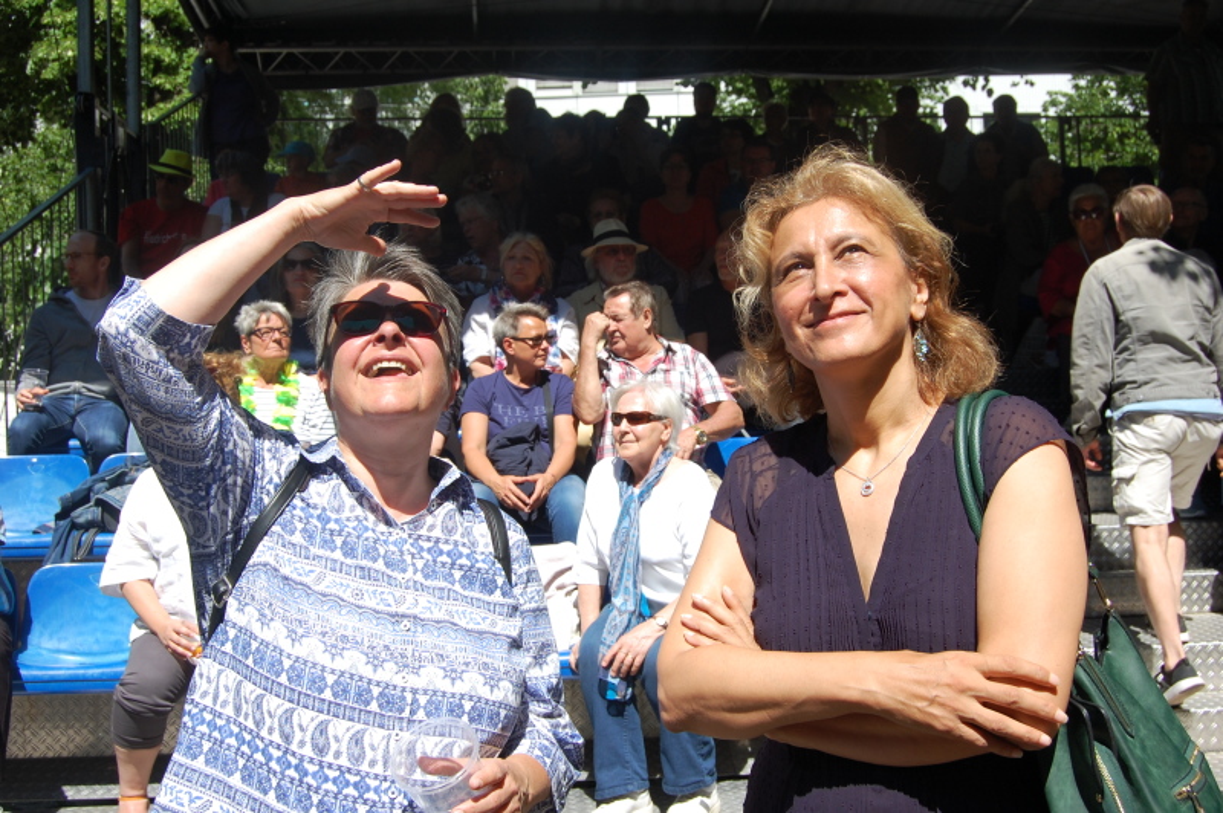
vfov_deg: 34.2
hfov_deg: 49.6
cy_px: 406
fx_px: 1324
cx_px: 612
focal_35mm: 39
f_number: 9
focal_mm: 26
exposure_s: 1/320
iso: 200
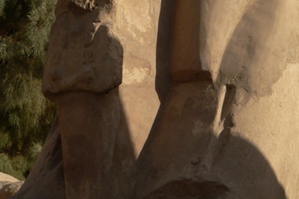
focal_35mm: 287
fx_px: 2384
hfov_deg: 7.2
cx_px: 199
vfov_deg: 4.8
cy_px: -23
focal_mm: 22.7
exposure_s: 1/500
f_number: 5.2
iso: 80
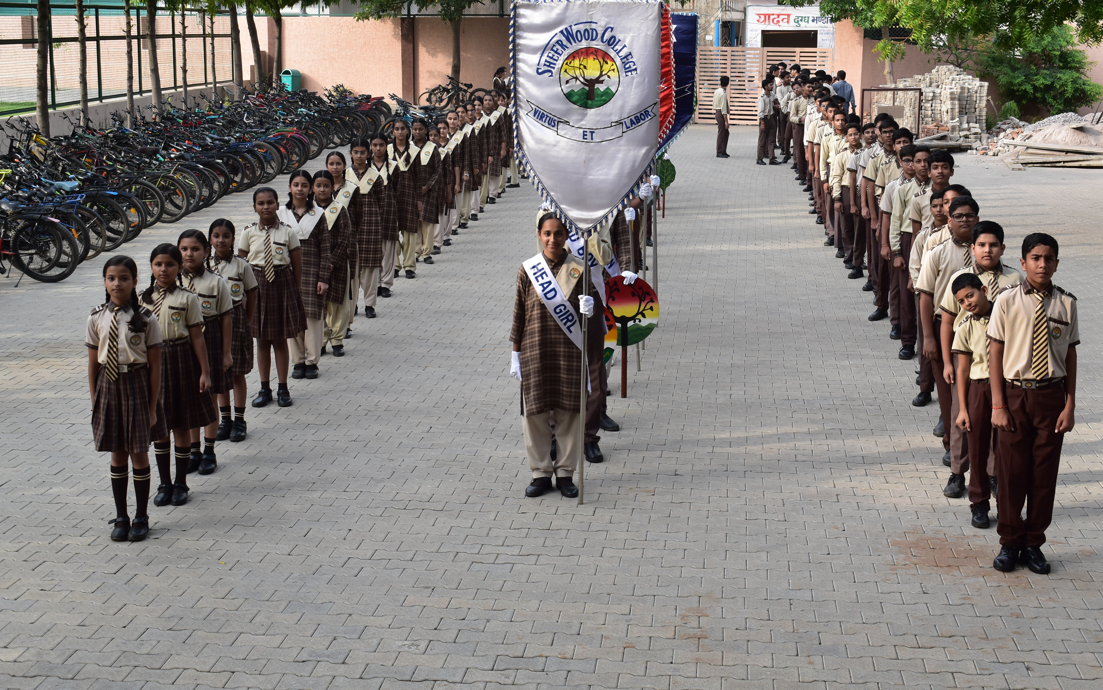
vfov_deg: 23.8
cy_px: 318
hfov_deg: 37.2
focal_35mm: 55
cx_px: 552
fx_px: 1639
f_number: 10
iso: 400
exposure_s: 1/200
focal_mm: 35
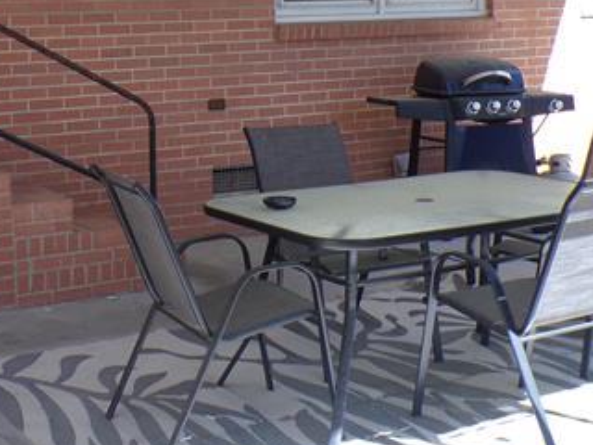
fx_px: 1096
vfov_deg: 22.4
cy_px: 54
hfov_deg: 30.1
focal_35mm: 64
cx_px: 209
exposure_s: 1/180
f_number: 3.2
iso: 100
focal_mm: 5.8
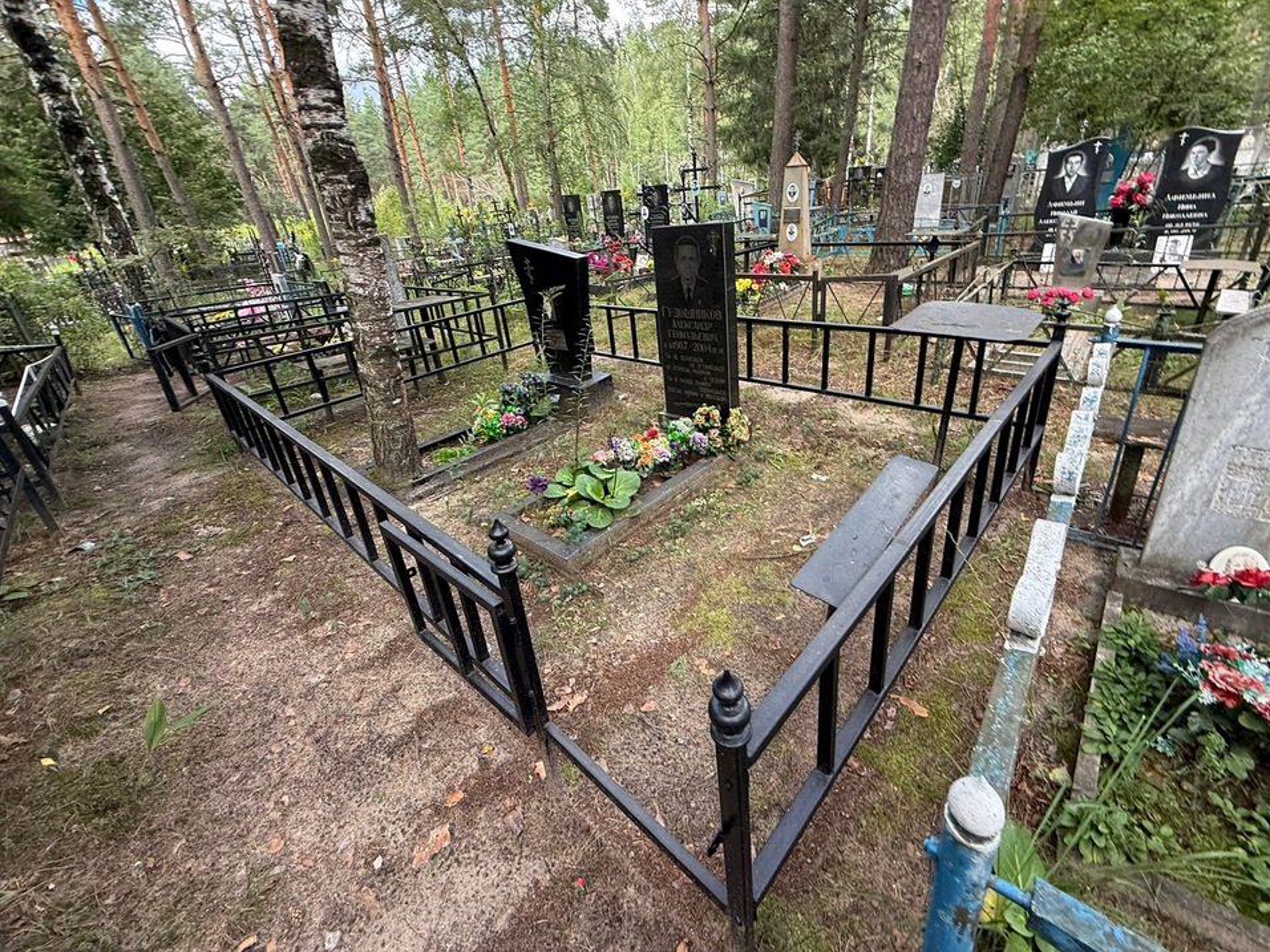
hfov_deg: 98.1
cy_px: 445
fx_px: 550
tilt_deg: -23.4
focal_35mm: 15
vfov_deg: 81.6
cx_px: 659
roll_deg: -1.6
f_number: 2.2
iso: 50
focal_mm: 2.22
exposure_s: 1/99
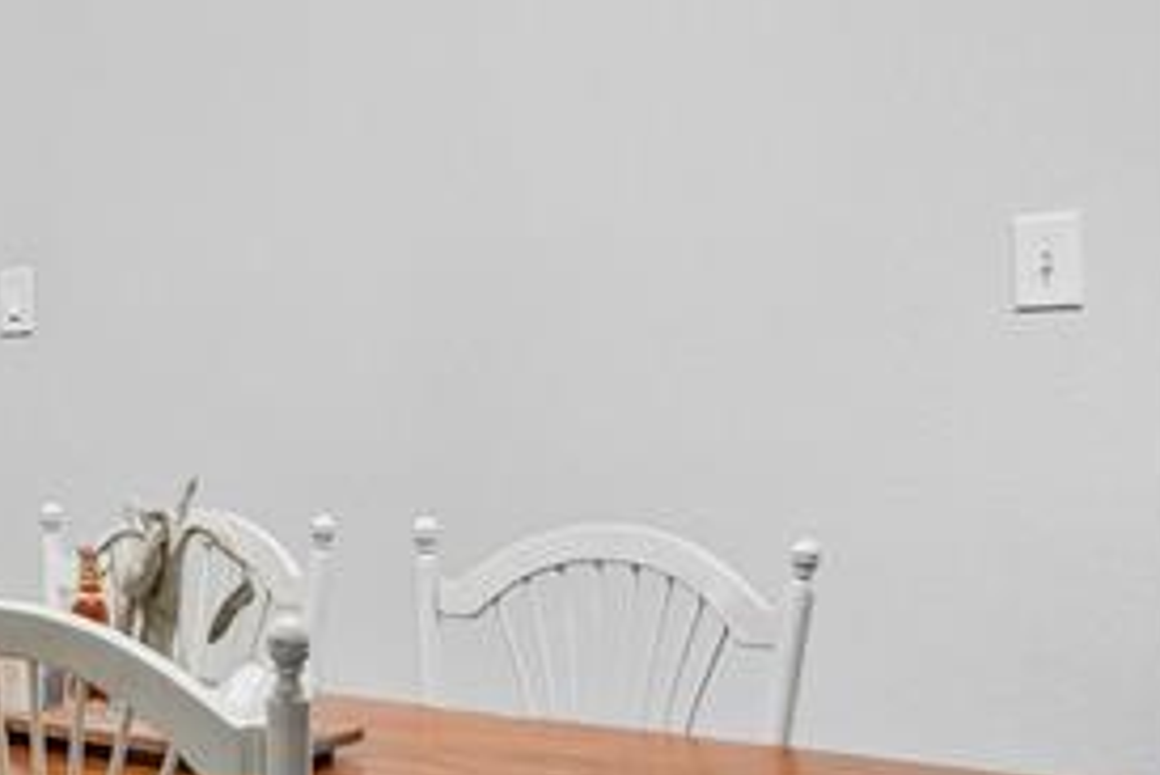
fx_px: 1805
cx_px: -30
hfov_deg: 32.4
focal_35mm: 56
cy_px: 360
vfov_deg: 24.2
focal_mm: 10
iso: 800
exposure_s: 1/30
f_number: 8
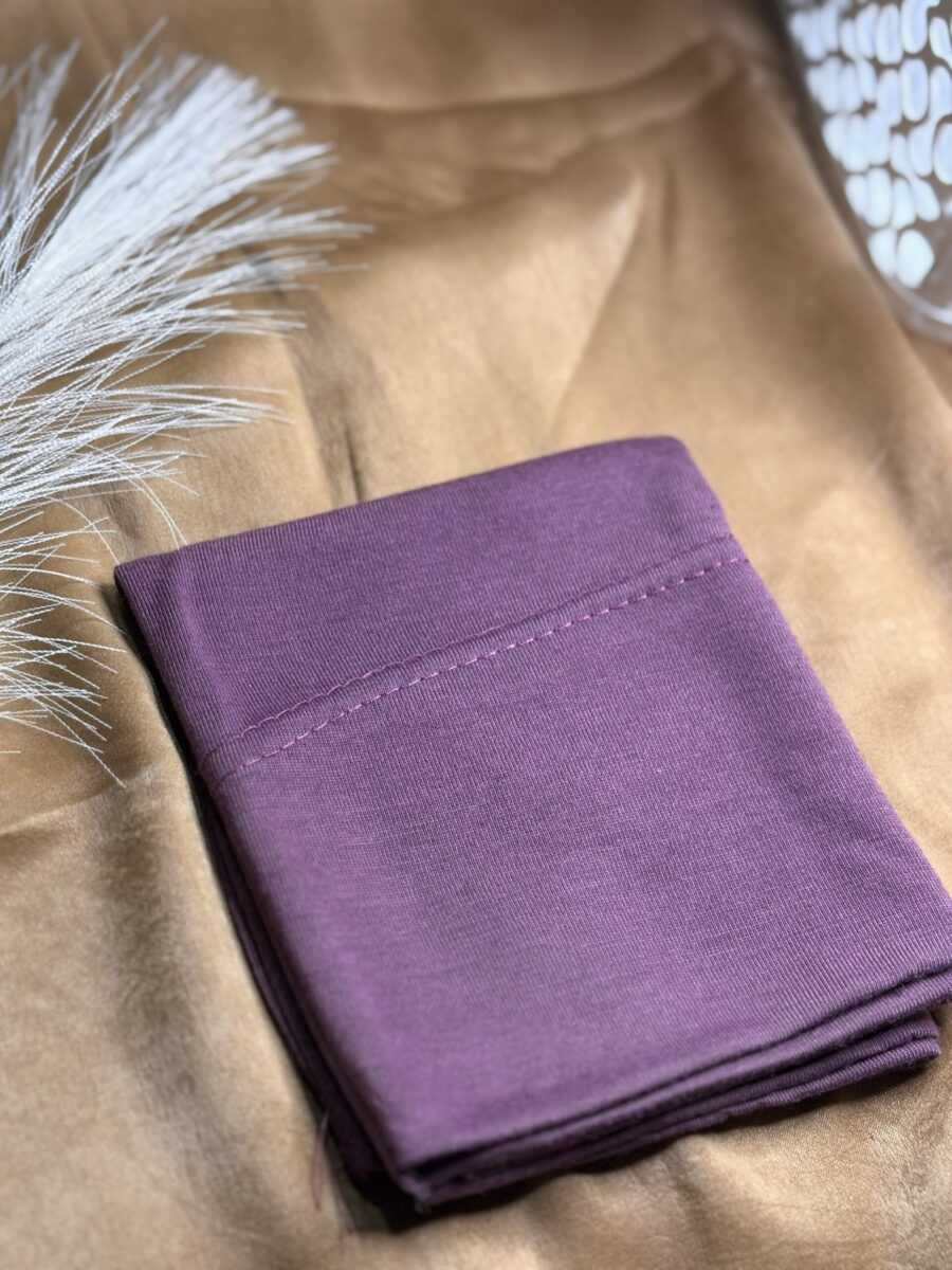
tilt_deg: -56.9
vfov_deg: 36.8
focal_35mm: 52
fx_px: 1907
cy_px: 635
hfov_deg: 28.0
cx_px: 476
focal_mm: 5.96
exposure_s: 1/56
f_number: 1.6
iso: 125
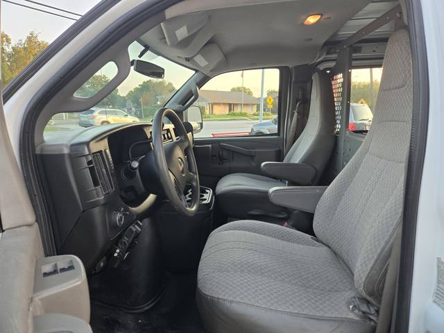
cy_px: 166
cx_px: 222
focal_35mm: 23
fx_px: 295
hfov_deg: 73.9
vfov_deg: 58.9
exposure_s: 1/180
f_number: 1.8
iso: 125
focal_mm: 5.4
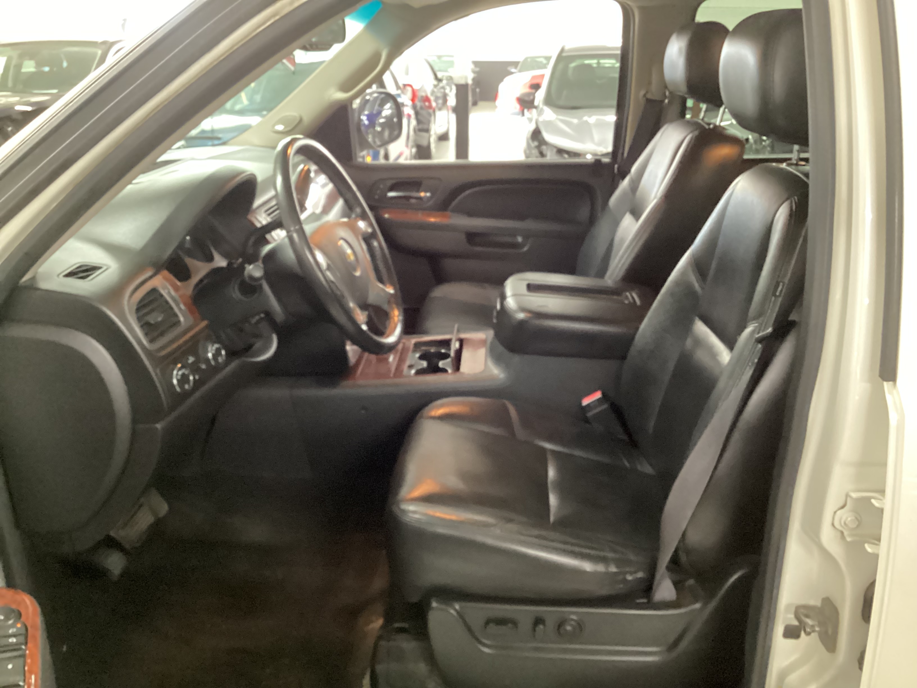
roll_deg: -1.0
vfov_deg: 45.4
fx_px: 821
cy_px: 344
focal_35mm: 31
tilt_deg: -21.6
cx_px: 458
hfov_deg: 58.4
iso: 800
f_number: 2.4
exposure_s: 1/17
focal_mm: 3.3
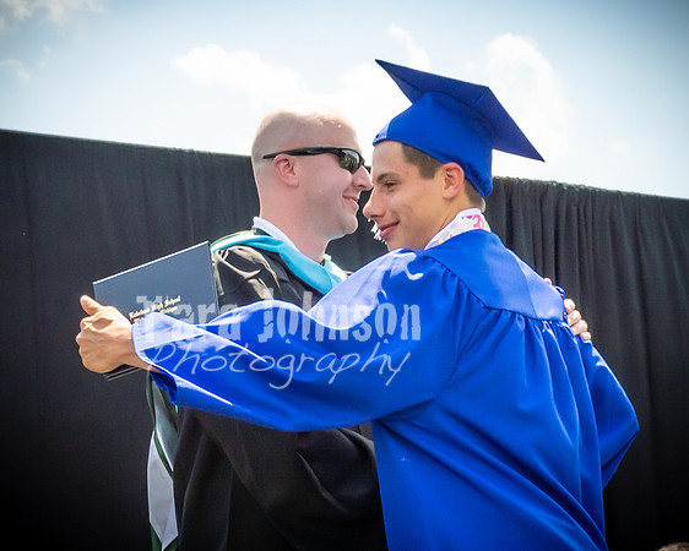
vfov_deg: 14.3
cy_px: 635
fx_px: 2137
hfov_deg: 18.3
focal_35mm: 105
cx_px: 448
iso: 200
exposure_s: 1/800
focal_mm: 22
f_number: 7.1
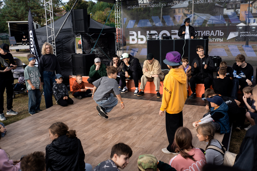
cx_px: 128
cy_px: 86
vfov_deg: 37.9
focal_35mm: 35
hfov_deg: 54.4
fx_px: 250
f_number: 2.5
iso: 100
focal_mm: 35
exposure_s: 1/1600
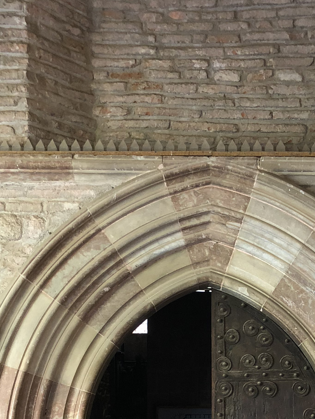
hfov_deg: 23.5
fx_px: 752
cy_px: 419
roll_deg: +0.4
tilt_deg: +2.1
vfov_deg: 29.2
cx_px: 212
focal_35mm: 62
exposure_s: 1/12
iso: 100
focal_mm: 4
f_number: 1.8
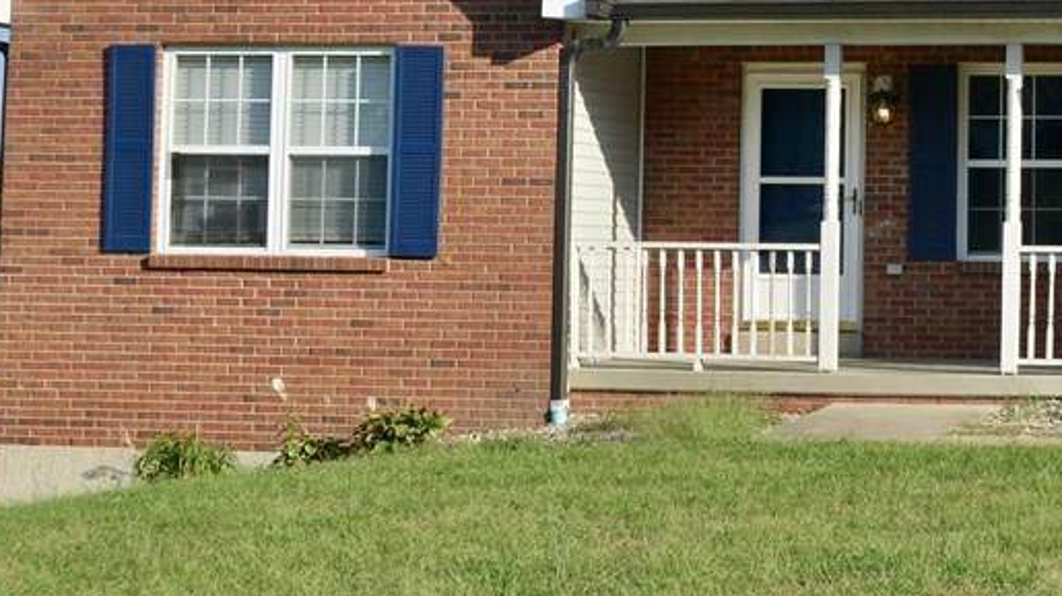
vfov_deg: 15.3
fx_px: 2195
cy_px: 44
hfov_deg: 25.1
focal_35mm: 78
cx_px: 1194
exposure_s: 1/250
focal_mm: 20
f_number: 8
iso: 140
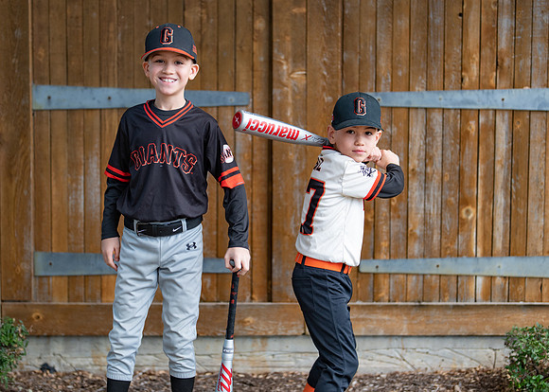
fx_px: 1002
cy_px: 180
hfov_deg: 30.6
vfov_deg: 22.1
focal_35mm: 64
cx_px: 245
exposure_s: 1/320
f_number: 1.2
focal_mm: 50
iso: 125
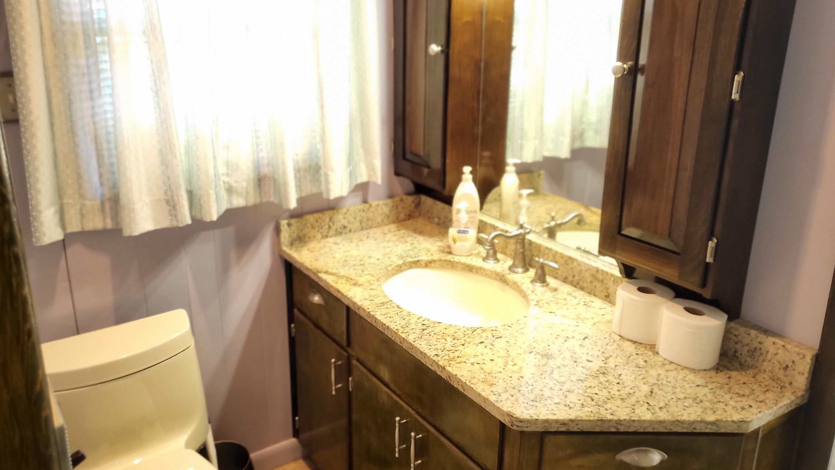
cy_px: 192
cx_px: 408
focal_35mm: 29
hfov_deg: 66.1
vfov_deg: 40.0
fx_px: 642
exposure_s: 1/60
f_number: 1.8
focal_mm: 4.25
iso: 320
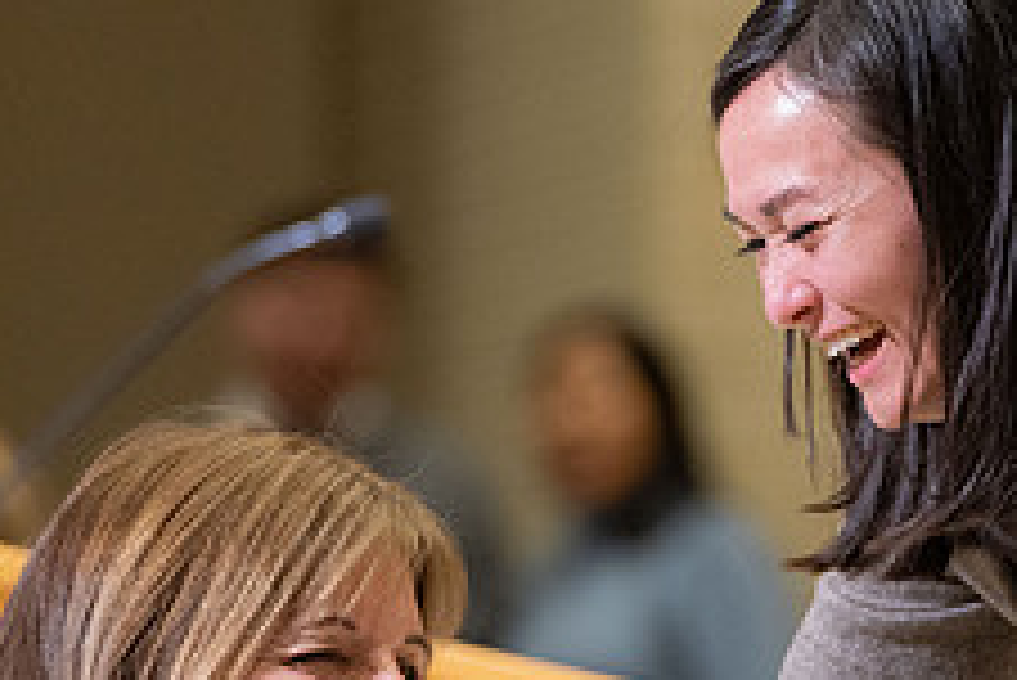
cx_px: 953
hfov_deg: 4.6
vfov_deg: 3.1
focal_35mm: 444
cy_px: 539
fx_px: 12551
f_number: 2.8
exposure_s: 1/250
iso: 3200
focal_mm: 140
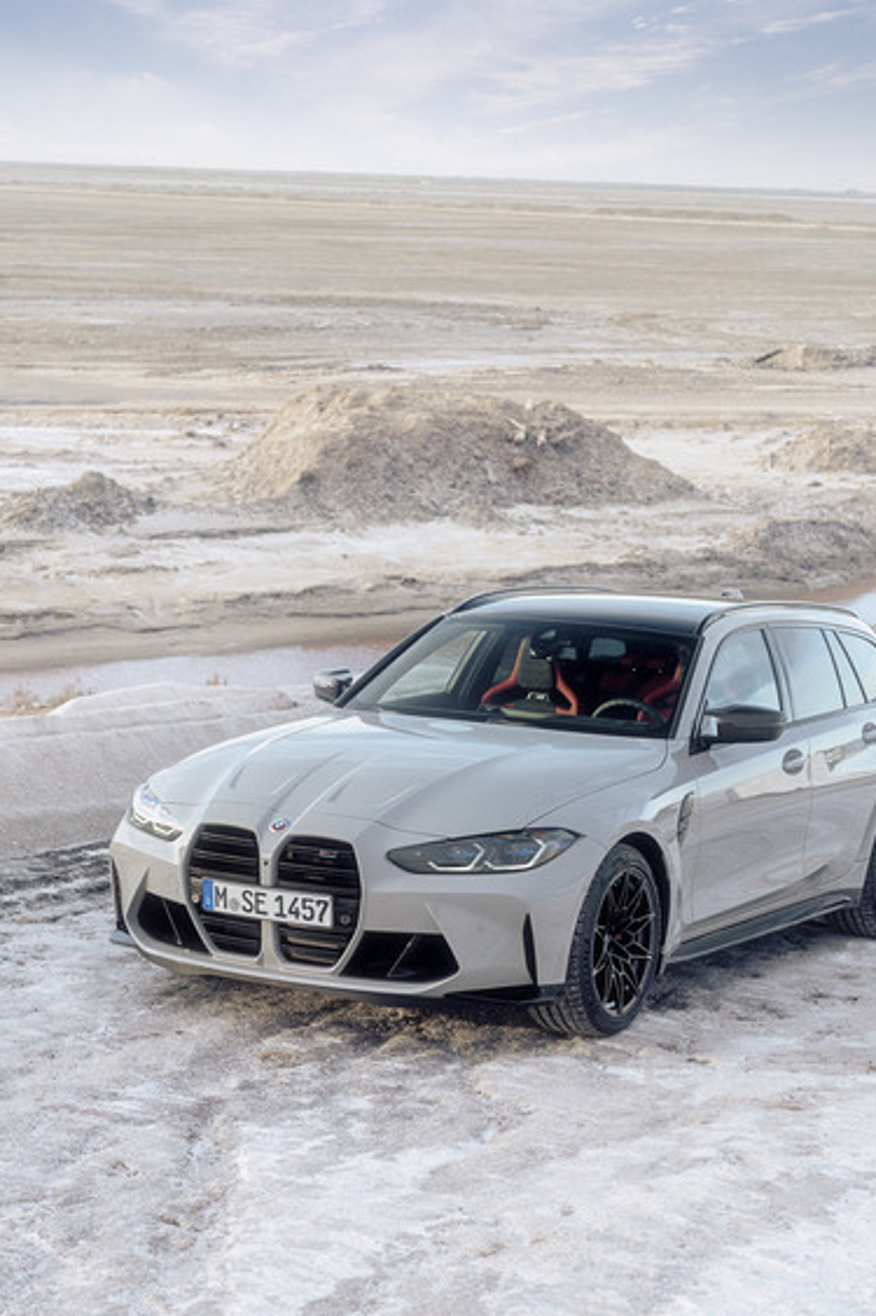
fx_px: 2593
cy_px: 923
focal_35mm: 71
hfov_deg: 19.2
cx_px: 408
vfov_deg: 28.2
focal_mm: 50
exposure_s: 1/320
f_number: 4
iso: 400
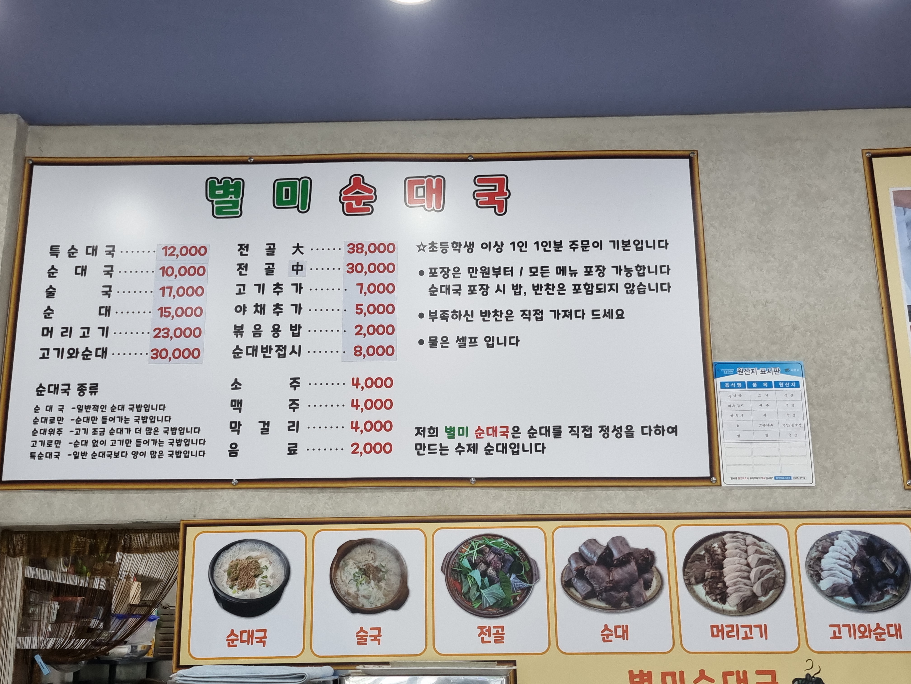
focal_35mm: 26
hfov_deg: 67.3
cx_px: 456
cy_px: 342
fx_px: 684
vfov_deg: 53.1
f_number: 1.8
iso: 160
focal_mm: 5.4
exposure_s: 1/120
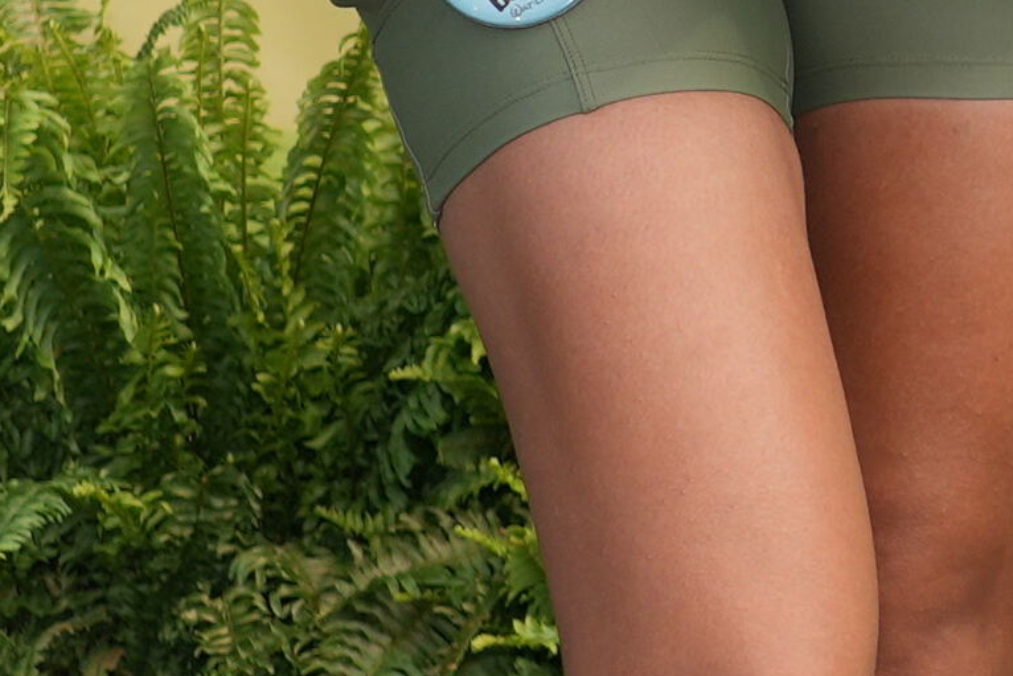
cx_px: 1881
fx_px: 9259
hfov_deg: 6.1
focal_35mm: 329
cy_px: -394
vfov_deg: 4.2
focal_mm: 42
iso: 100
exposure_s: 1/250
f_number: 5.6
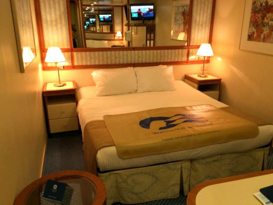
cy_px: 102
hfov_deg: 61.7
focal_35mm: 29
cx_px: 136
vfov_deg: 48.2
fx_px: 229
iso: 160
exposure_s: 1/30
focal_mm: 4.15
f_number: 2.2
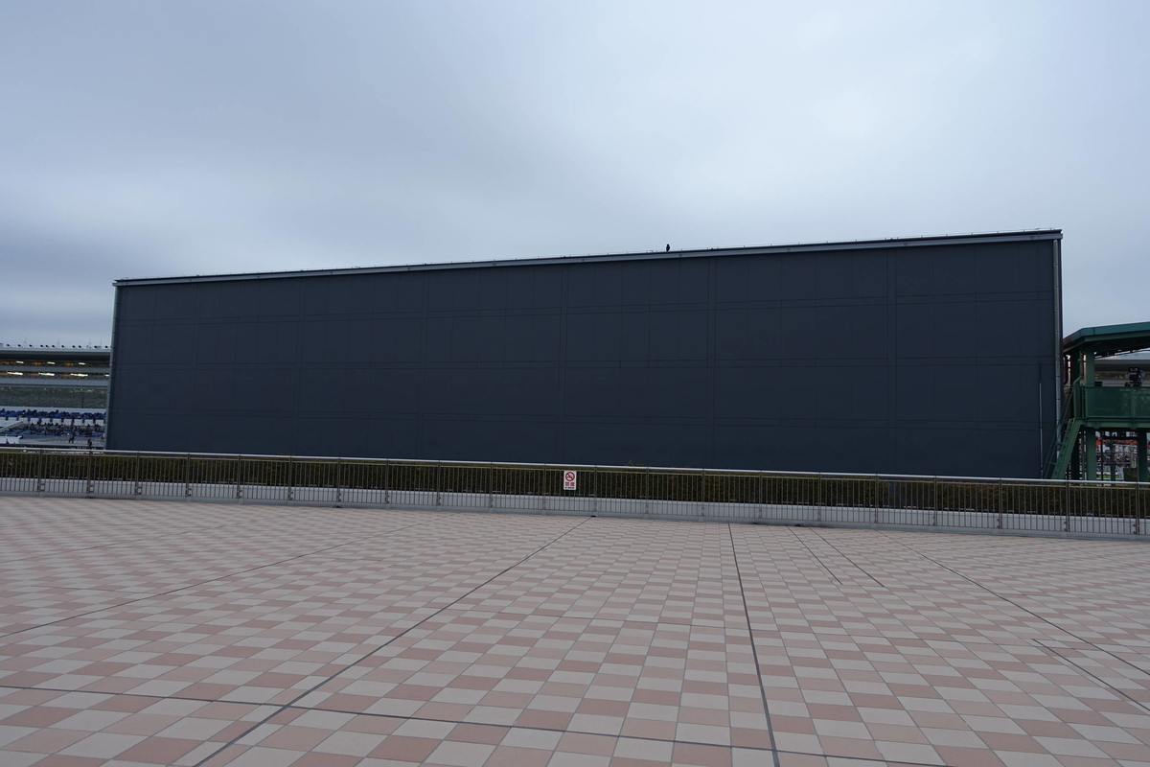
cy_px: 384
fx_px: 767
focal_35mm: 24
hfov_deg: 73.7
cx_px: 575
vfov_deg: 53.1
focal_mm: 8.8
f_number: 3.2
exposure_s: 1/80
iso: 125
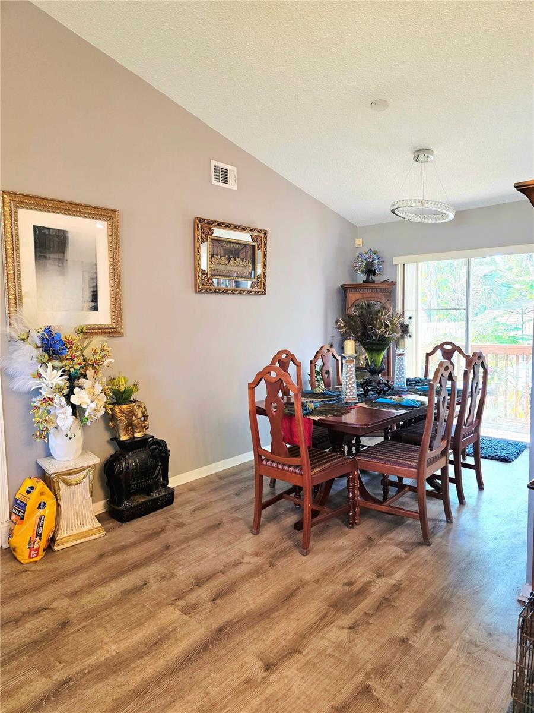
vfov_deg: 73.9
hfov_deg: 58.9
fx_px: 473
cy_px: 356
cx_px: 267
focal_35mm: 23
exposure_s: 1/120
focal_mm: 6.3
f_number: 1.7
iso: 320
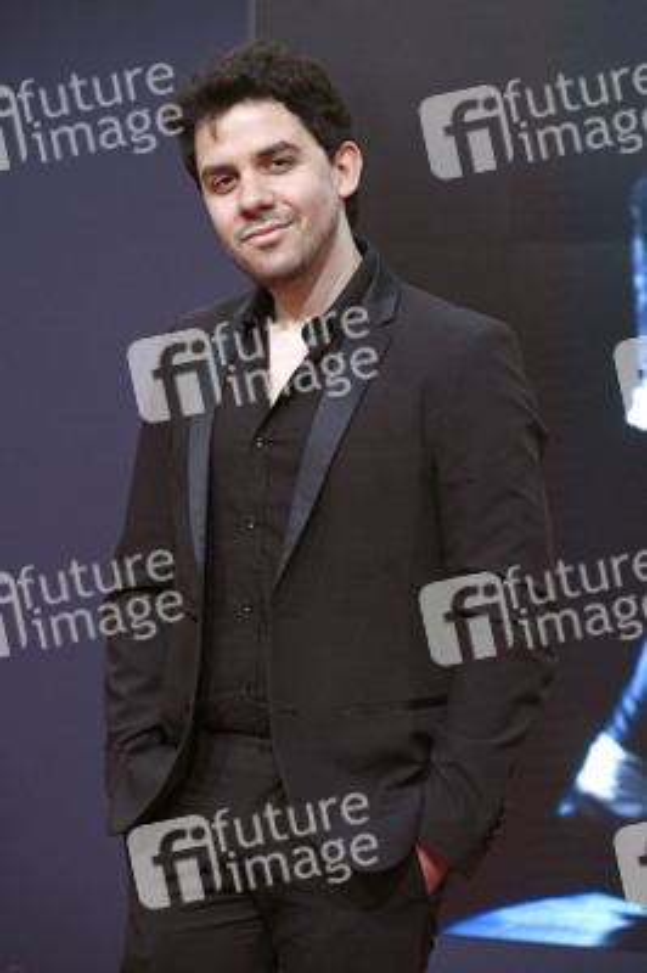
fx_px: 4320
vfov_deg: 12.8
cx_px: 324
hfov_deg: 8.6
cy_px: 486
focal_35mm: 160
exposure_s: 1/250
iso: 320
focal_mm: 160
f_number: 6.3
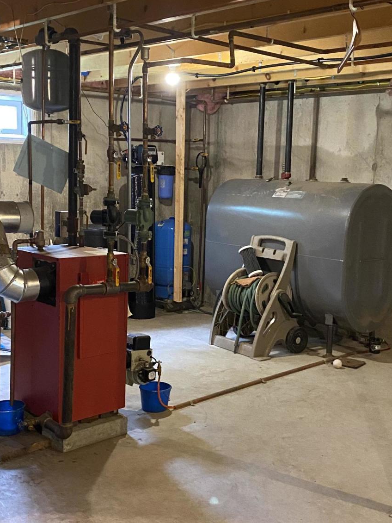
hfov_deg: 31.5
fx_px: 694
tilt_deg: -8.3
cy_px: 298
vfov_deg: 41.1
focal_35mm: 46
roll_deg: -1.8
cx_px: 190
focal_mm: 4.25
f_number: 1.8
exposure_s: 1/30
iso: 640
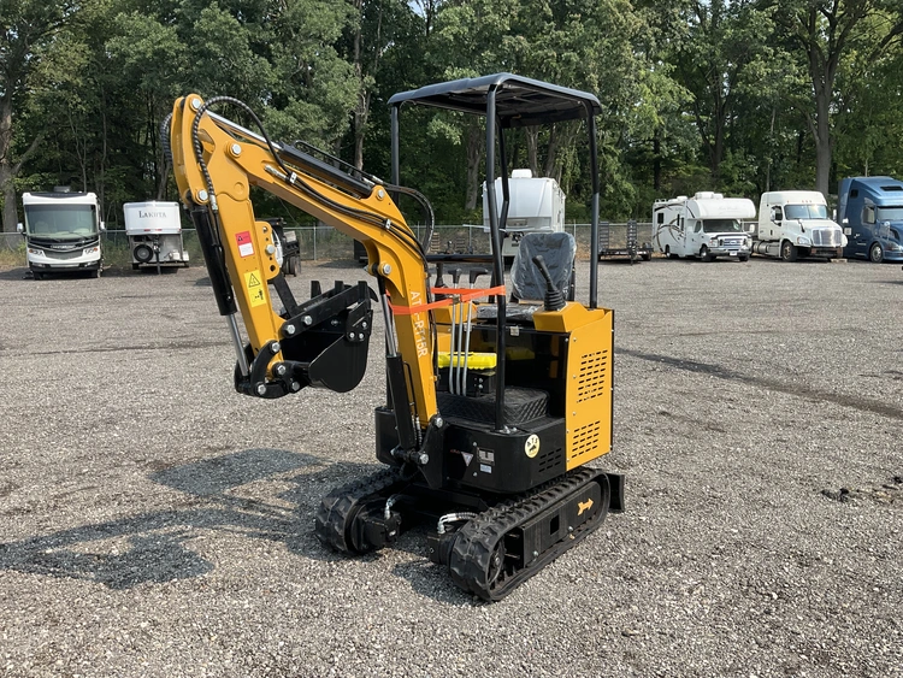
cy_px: 339
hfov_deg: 61.6
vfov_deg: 48.3
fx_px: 757
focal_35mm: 29
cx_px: 452
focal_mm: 3
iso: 25
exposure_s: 1/1055
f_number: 1.8
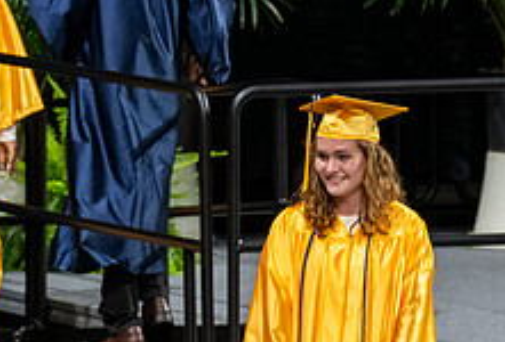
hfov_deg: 2.8
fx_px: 10494
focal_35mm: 744
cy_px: 374
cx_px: 351
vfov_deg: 1.9
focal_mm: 190
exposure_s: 1/200
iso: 2000
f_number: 4
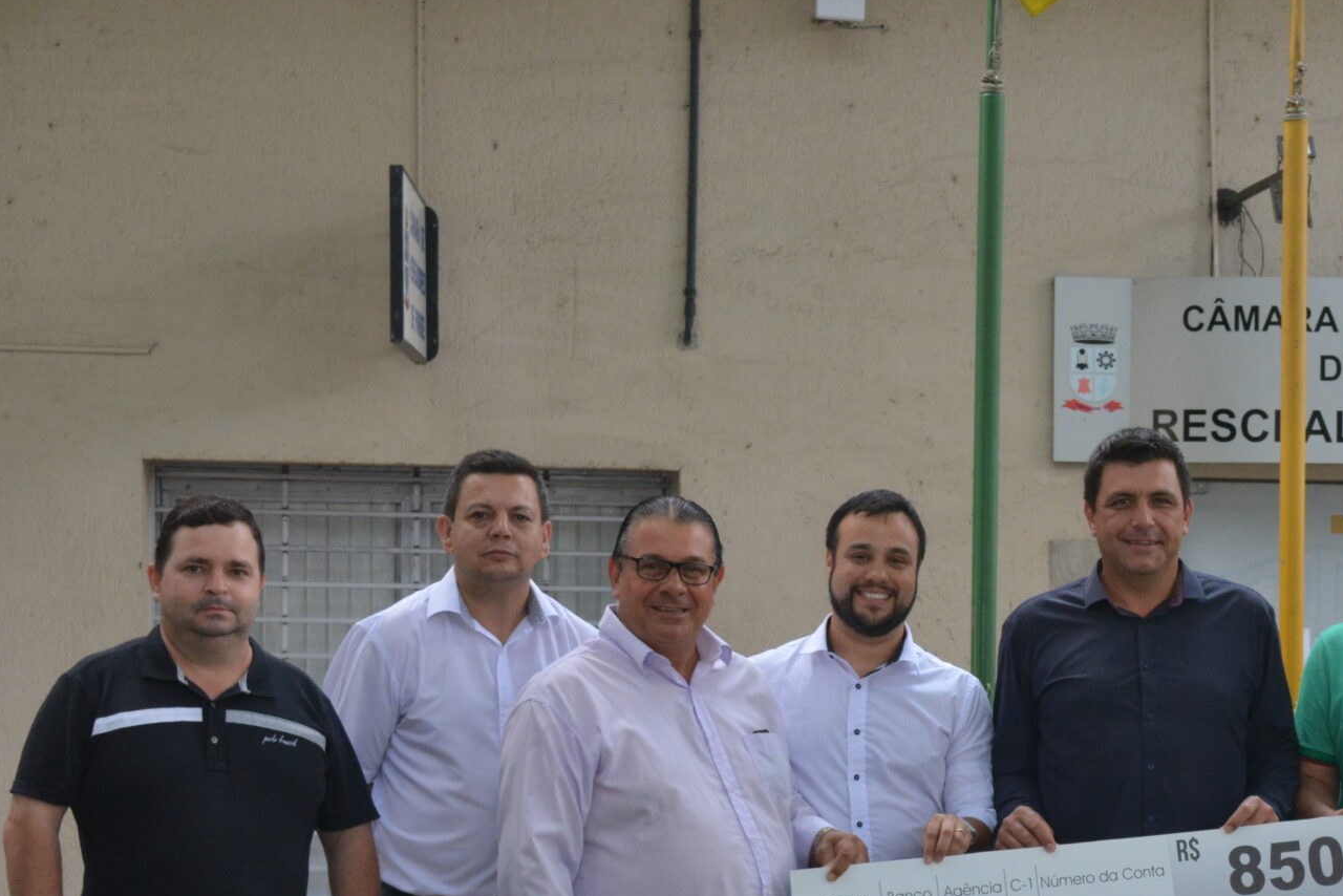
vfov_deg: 14.2
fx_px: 3582
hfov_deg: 20.6
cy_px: 749
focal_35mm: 96
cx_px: 1323
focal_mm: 32
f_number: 9
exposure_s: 1/160
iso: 800
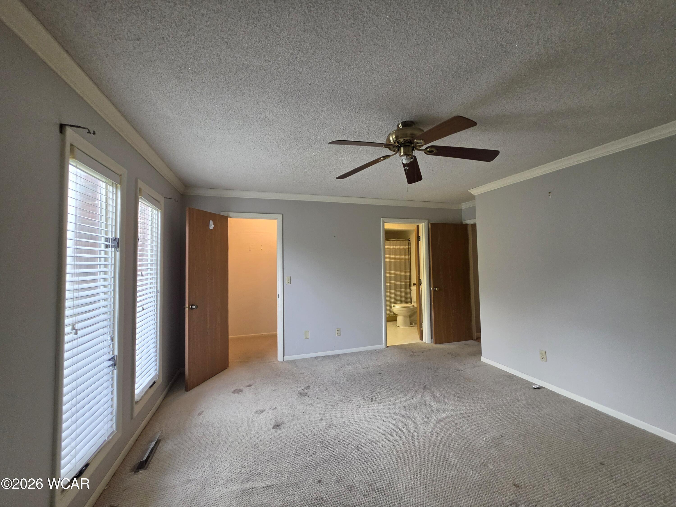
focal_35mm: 13
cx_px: 338
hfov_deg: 106.2
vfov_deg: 89.9
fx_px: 254
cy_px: 254
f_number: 1.9
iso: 160
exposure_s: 1/120
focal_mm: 2.2
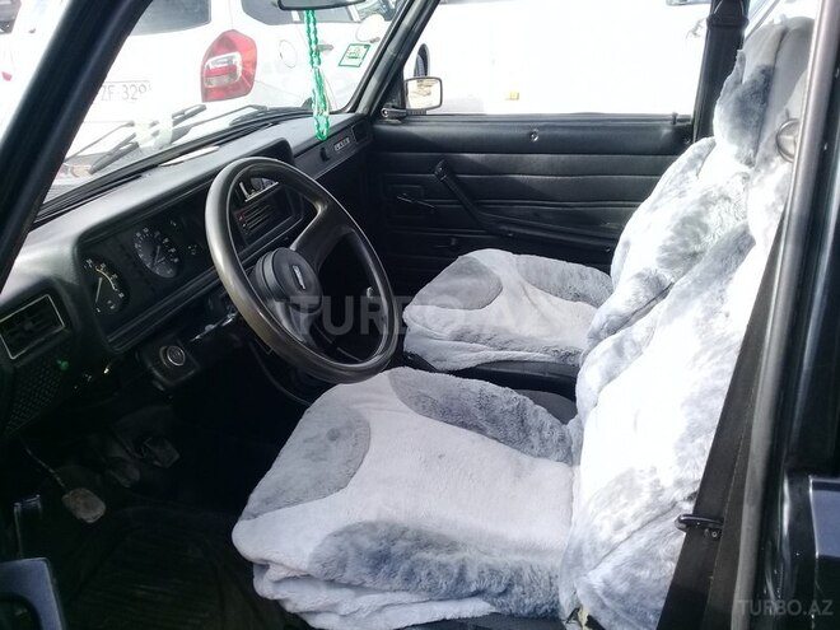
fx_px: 752
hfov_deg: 58.4
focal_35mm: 31
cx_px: 420
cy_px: 315
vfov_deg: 45.4
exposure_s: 1/198
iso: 50
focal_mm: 3.3
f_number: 2.2
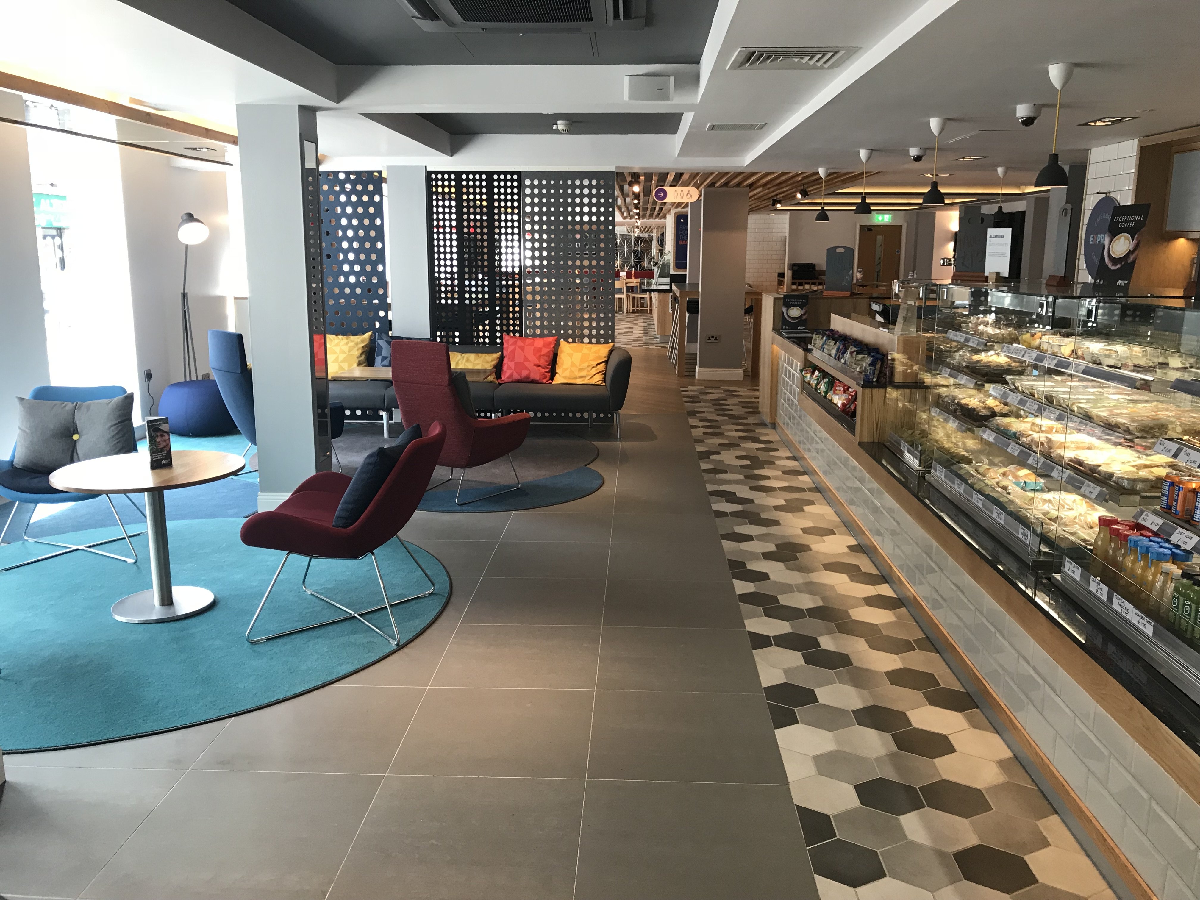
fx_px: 971
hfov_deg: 63.4
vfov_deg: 49.7
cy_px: 450
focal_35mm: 28
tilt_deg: -10.4
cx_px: 600
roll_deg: +0.4
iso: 25
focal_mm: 3.99
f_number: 1.8
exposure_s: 1/33
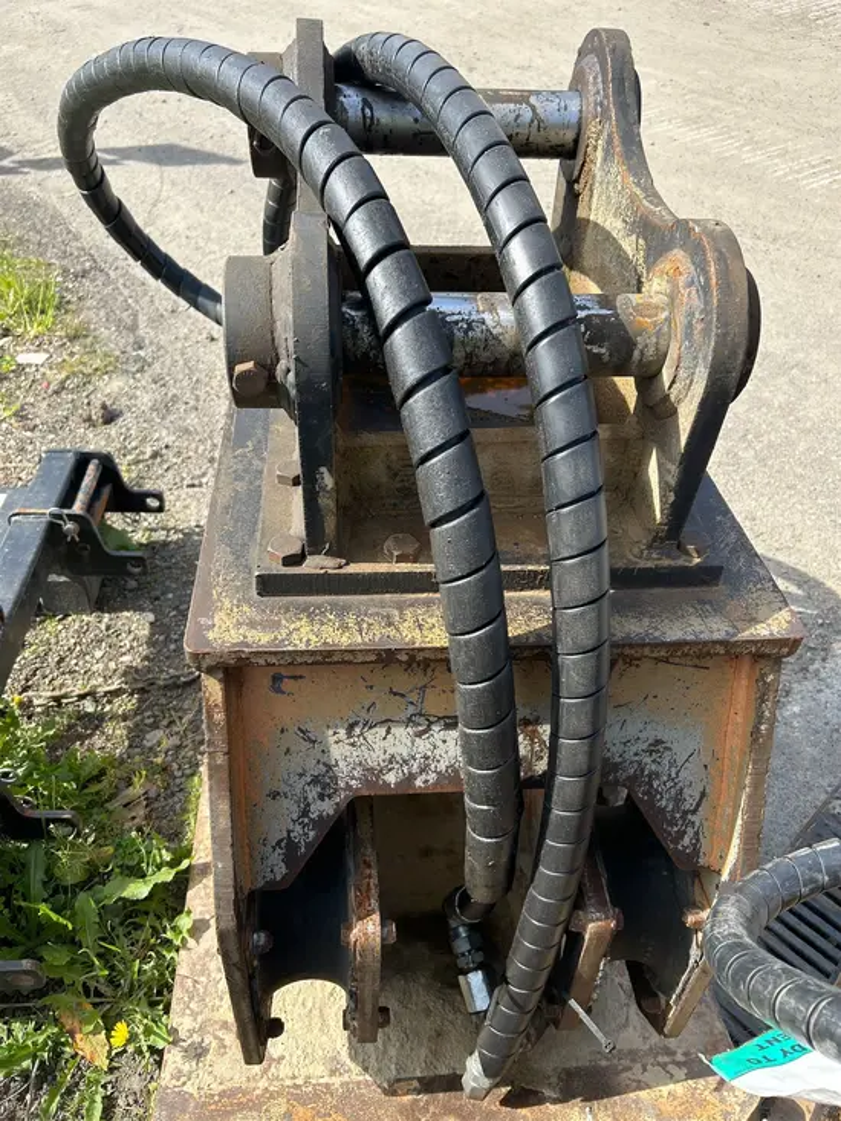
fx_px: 842
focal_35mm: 26
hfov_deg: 53.1
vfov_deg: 67.3
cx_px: 420
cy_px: 560
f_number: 1.5
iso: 50
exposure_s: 1/982
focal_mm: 5.7
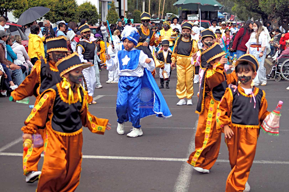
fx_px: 662
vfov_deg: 16.5
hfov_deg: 24.6
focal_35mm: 82
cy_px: 96
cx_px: 144
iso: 100
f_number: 4.5
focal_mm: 55
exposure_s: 1/200
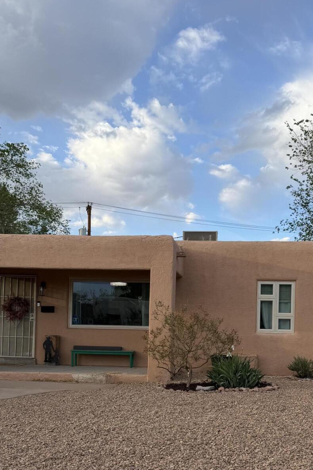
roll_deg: -1.0
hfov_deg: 31.8
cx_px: 183
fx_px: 548
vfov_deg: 45.7
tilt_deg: +0.9
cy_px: 311
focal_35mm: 42
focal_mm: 6.76
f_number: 1.78
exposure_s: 1/1314
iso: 80
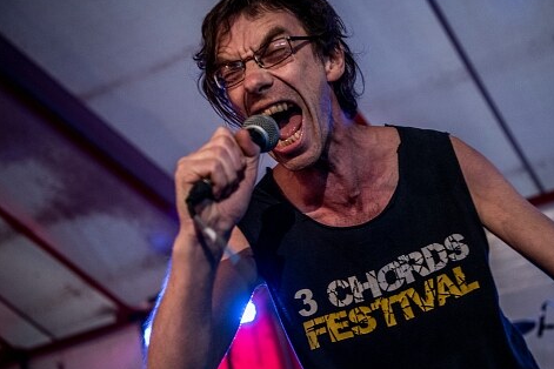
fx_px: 862
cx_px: 311
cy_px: 184
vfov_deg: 24.2
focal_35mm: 56
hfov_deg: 35.6
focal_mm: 44
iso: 2000
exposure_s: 1/100
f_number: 3.2
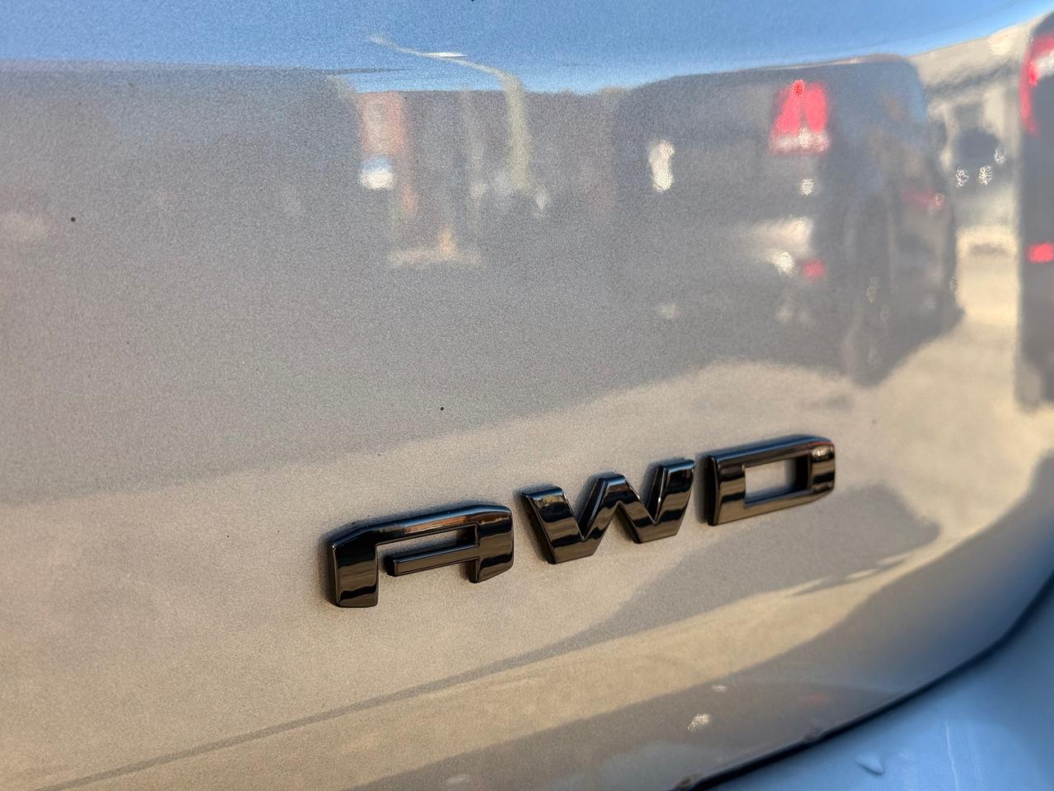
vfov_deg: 30.3
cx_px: 527
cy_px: 396
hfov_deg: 39.7
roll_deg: +1.1
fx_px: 1462
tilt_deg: -8.9
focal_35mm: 48
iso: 80
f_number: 1.78
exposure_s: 1/534
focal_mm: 6.76
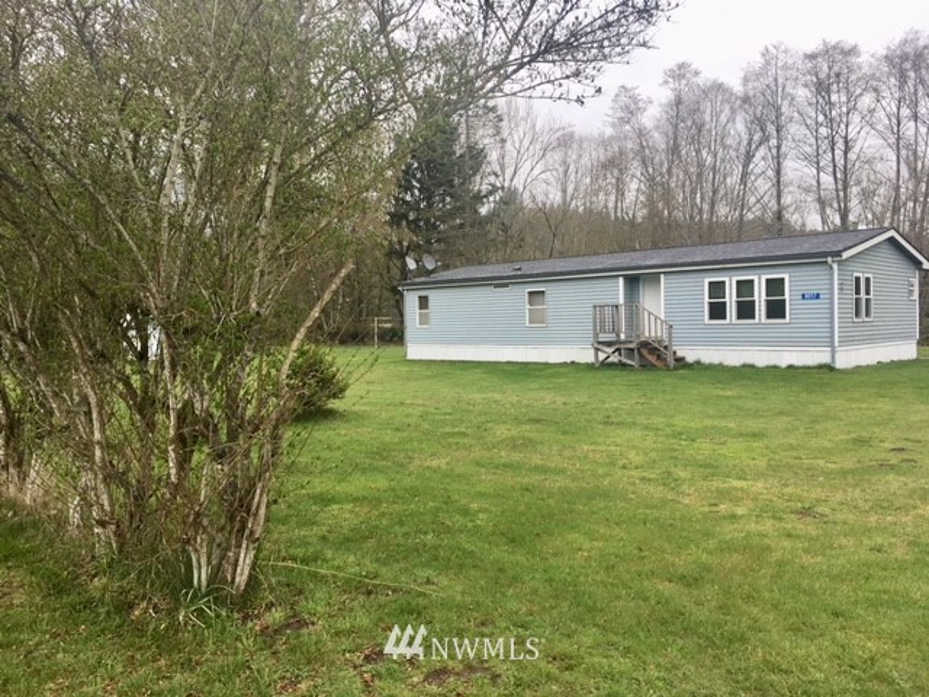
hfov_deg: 61.7
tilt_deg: -2.2
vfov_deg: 48.2
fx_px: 778
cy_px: 348
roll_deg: +0.3
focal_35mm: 29
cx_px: 464
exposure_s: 1/337
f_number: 2.2
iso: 25
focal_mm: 4.15
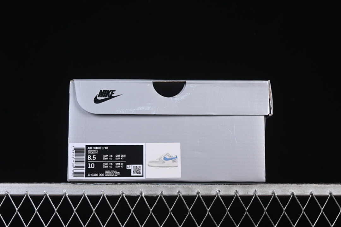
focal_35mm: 75
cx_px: 170
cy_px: 114
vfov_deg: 18.2
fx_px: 710
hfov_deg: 27.0
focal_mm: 50
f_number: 8
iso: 160
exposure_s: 1/80
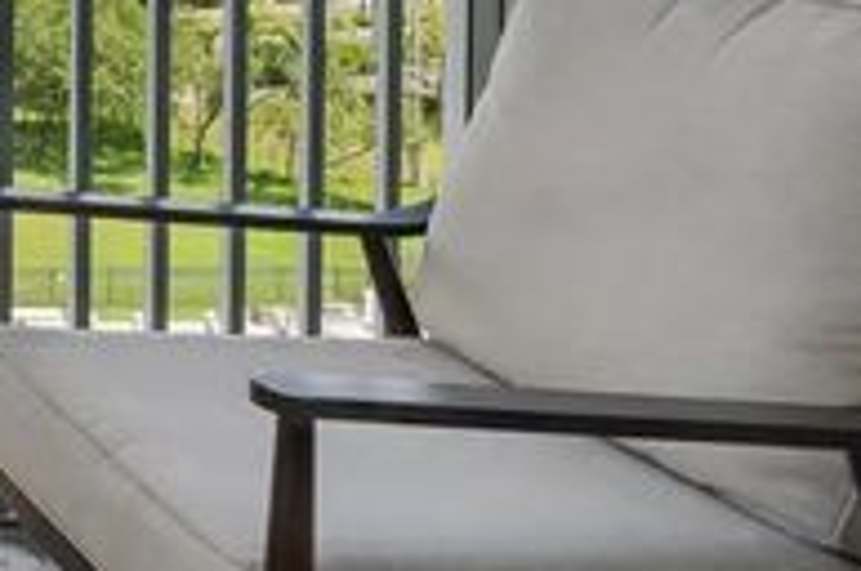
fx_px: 1265
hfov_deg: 24.9
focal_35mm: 53
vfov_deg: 23.2
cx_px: -535
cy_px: -123
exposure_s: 1/500
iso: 250
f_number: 8
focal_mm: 16
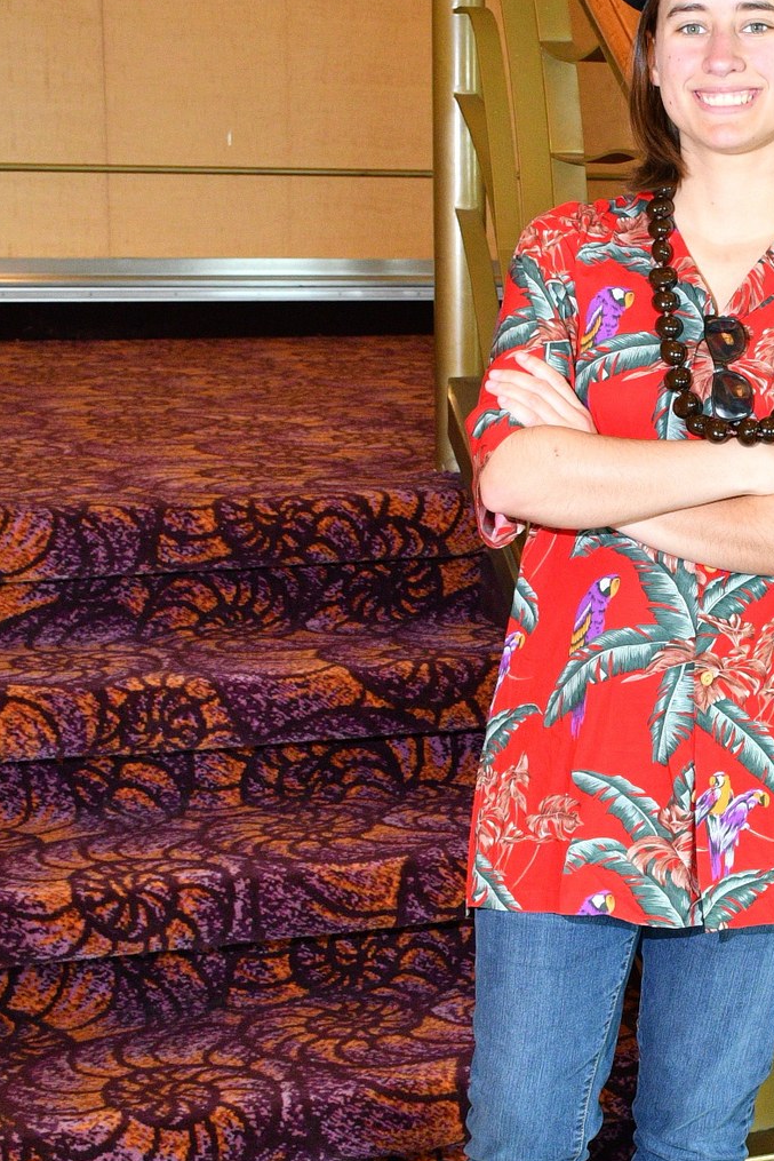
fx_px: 2514
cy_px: 641
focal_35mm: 78
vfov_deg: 26.0
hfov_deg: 16.9
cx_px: 877
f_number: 5.6
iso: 1000
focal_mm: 22
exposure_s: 1/60
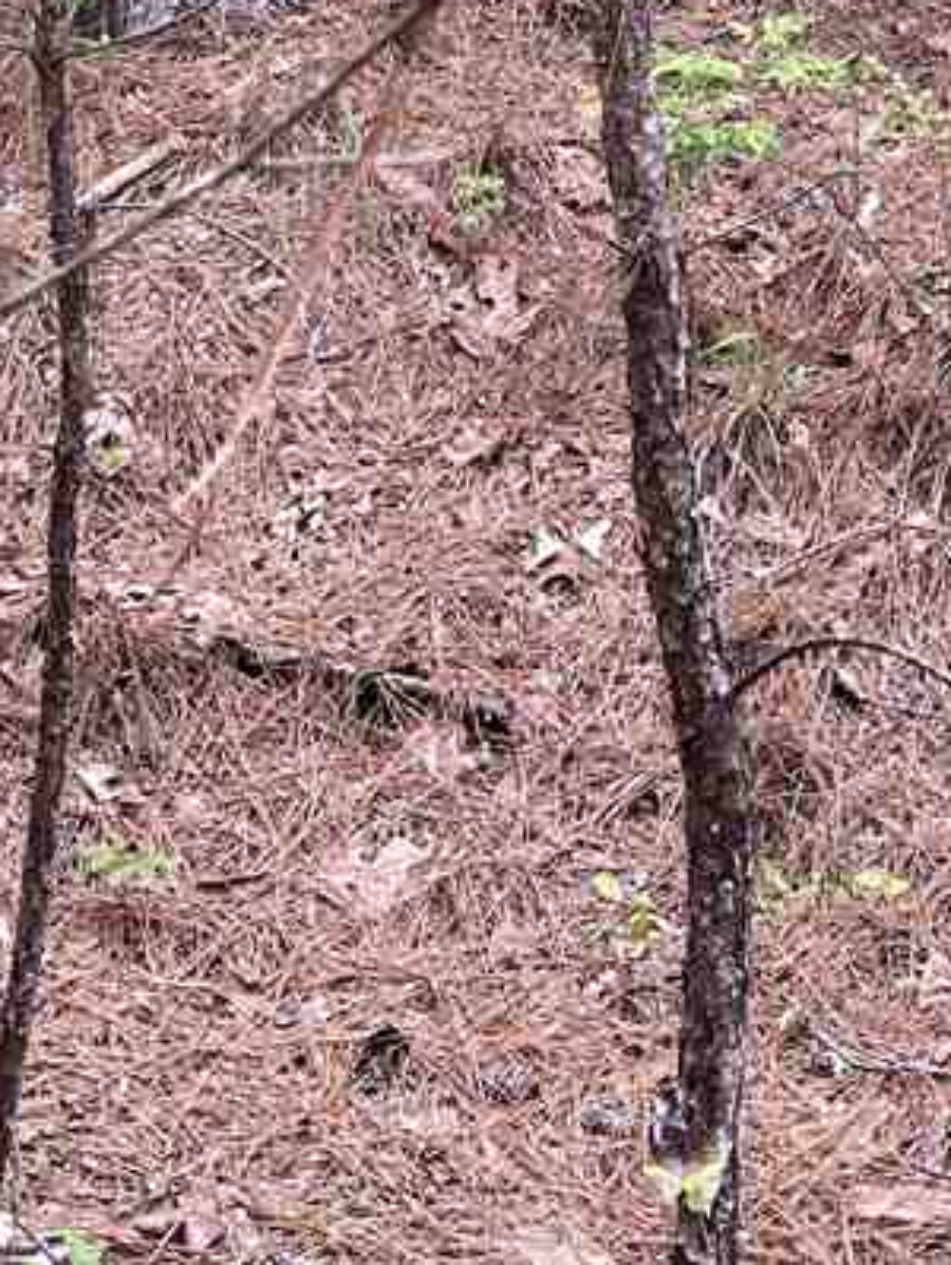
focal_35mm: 100
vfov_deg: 17.7
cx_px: 986
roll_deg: +0.2
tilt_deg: +0.1
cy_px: -599
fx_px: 3657
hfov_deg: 14.5
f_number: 1.6
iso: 50
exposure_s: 1/121
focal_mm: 5.1
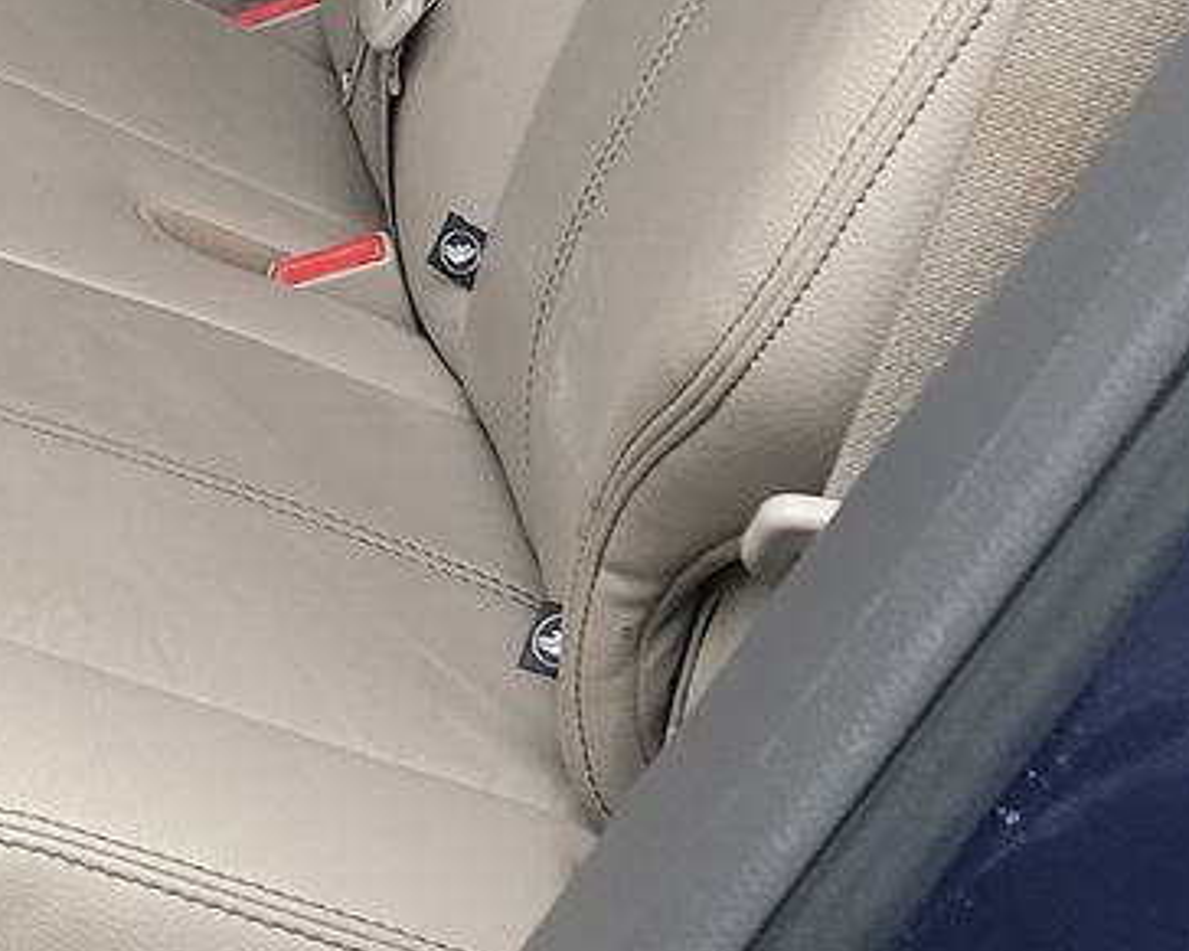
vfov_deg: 14.2
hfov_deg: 17.3
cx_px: -438
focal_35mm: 103
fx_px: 3624
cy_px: -356
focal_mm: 6.7
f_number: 1.8
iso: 151
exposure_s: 1/59
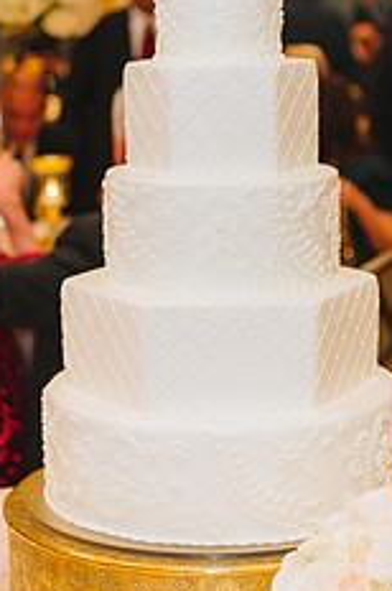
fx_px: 1589
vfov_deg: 21.0
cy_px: 219
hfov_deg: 14.1
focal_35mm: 97
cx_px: 230
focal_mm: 50
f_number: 2.8
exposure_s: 1/100
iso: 2000
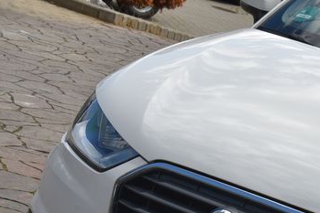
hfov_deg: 14.7
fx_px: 1200
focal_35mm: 135
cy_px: 210
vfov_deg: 10.1
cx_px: 392
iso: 500
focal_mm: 46
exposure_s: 1/400
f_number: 10
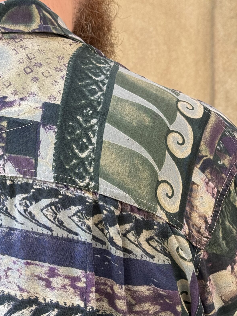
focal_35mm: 78
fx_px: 712
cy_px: 208
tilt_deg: +1.4
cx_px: 119
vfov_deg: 24.9
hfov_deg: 18.9
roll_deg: +0.0
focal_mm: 6.76
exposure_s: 1/220
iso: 64
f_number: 1.78
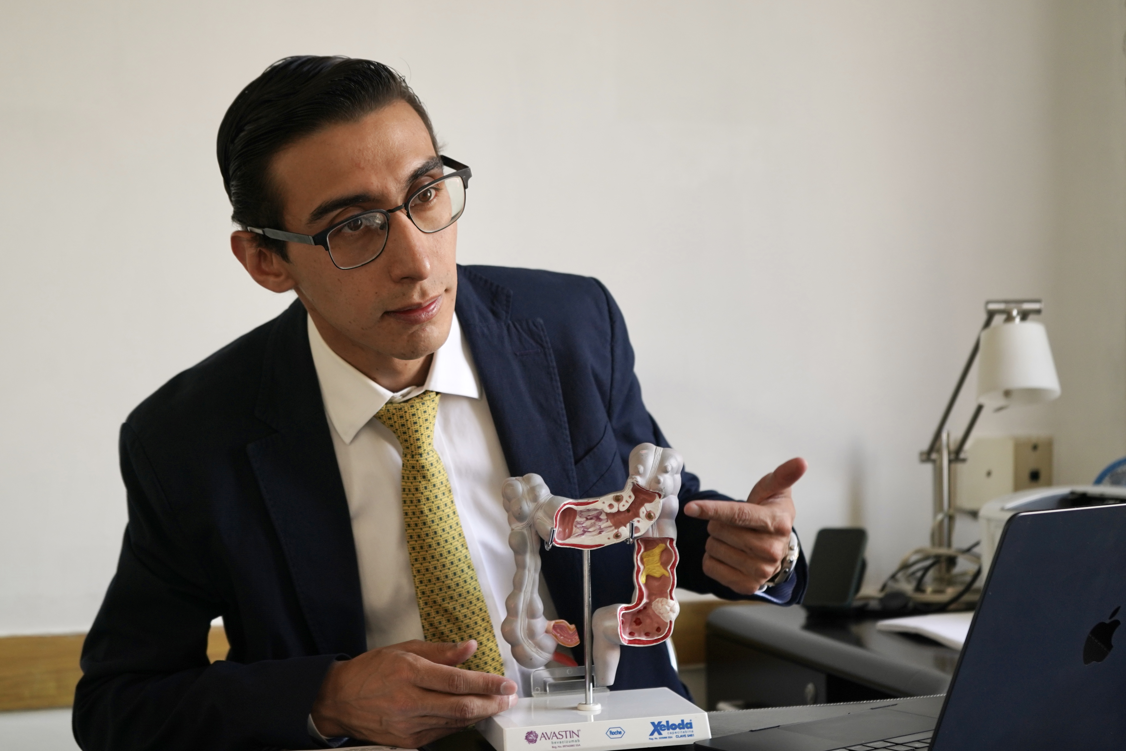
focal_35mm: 49
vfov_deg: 27.5
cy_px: 376
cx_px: 563
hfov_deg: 40.3
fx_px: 1533
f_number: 4.5
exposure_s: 1/160
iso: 500
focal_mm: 49
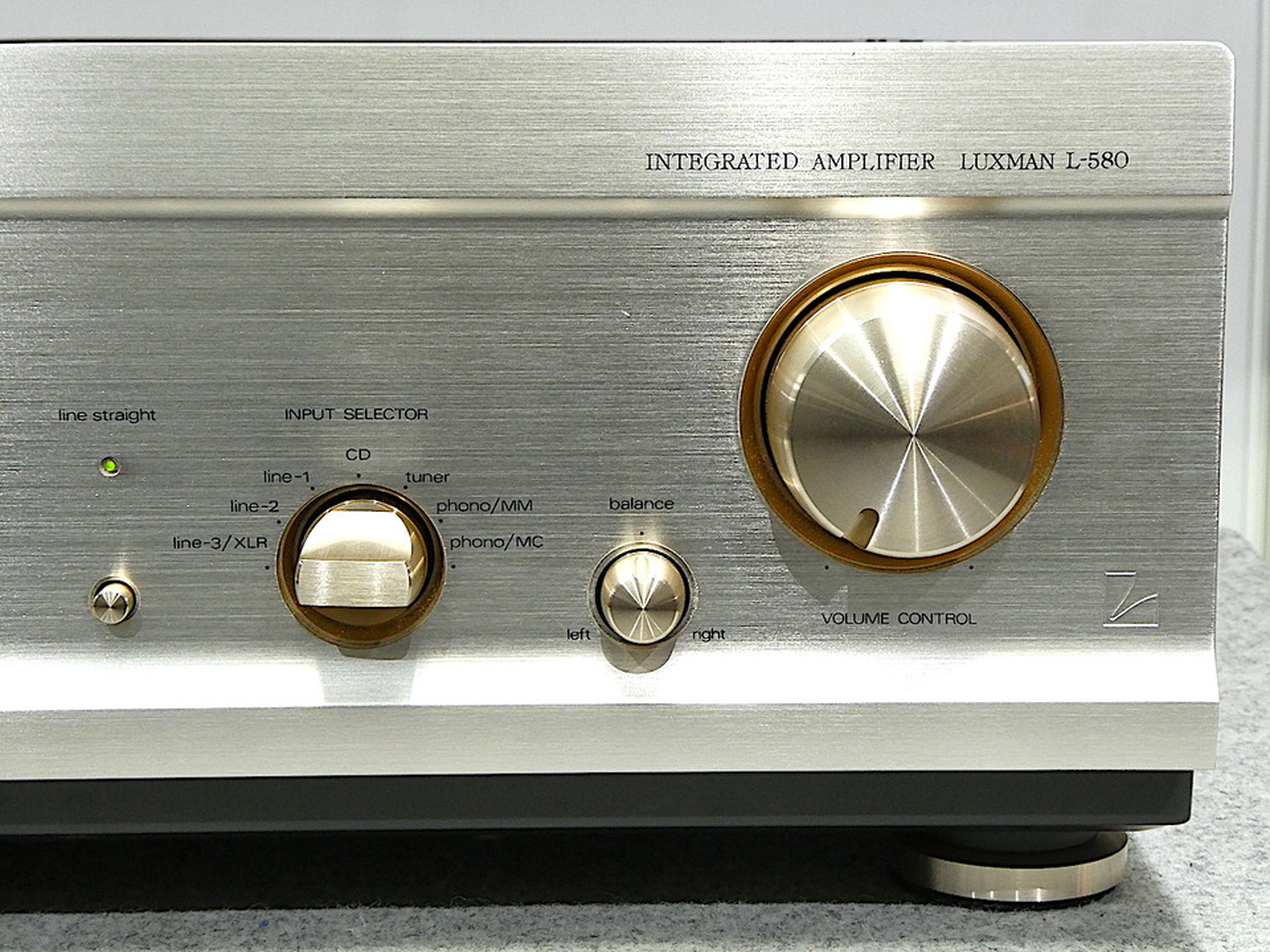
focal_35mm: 70
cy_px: 476
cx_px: 635
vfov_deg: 21.0
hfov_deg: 27.8
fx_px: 2568
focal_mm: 12.5
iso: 400
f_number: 6.3
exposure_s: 1/8
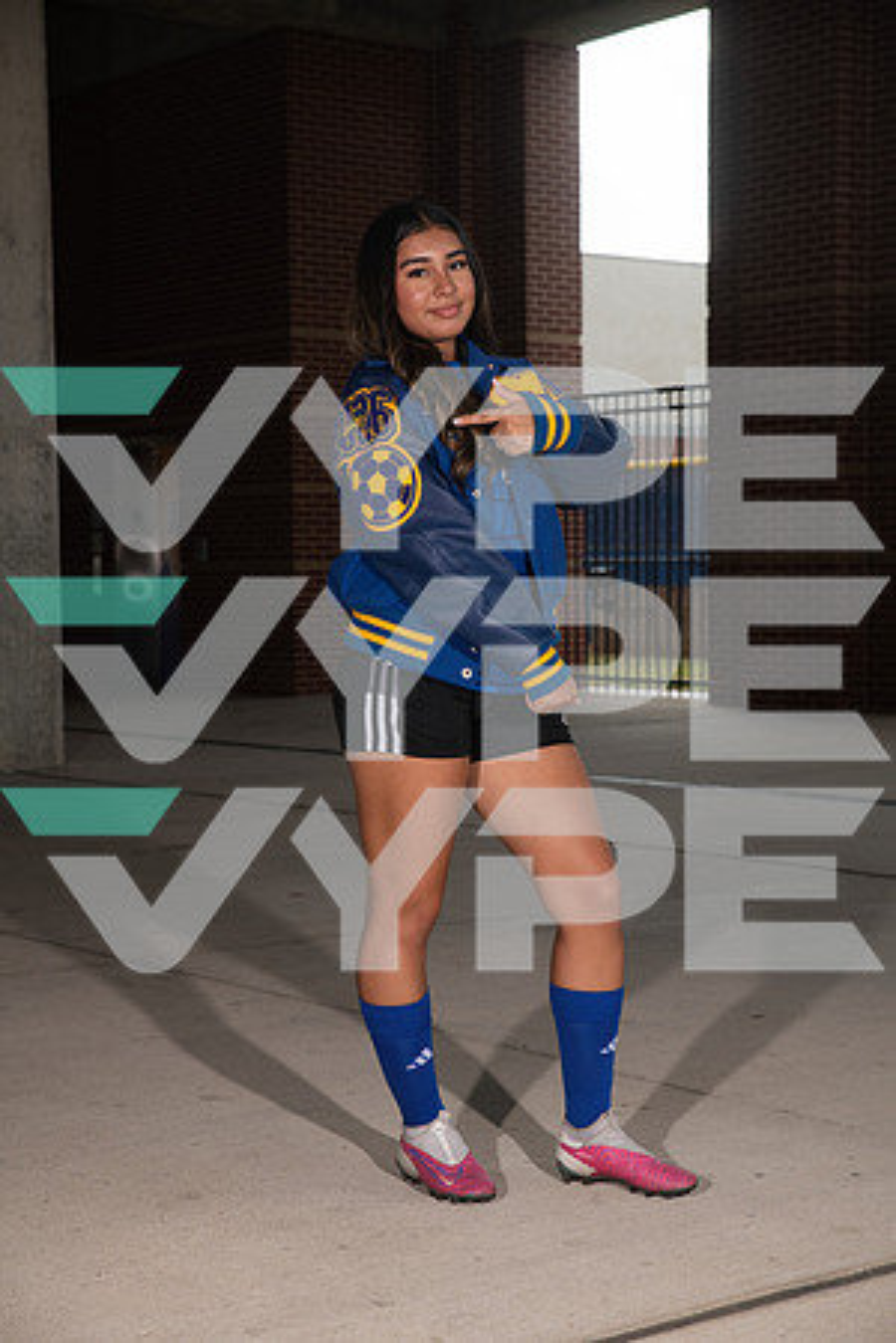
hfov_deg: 20.9
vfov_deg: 31.0
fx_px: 2426
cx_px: 448
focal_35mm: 65
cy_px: 672
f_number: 7.1
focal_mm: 65
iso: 250
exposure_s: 1/320
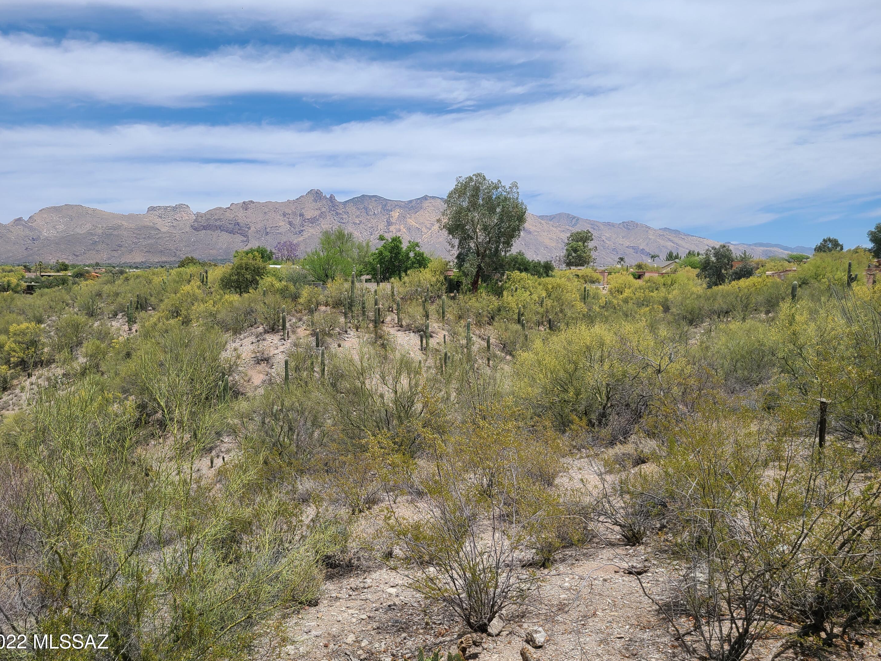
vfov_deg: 51.4
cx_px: 426
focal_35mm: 27
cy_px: 330
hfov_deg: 65.3
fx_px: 687
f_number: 1.8
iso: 40
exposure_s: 1/3009
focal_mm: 5.4
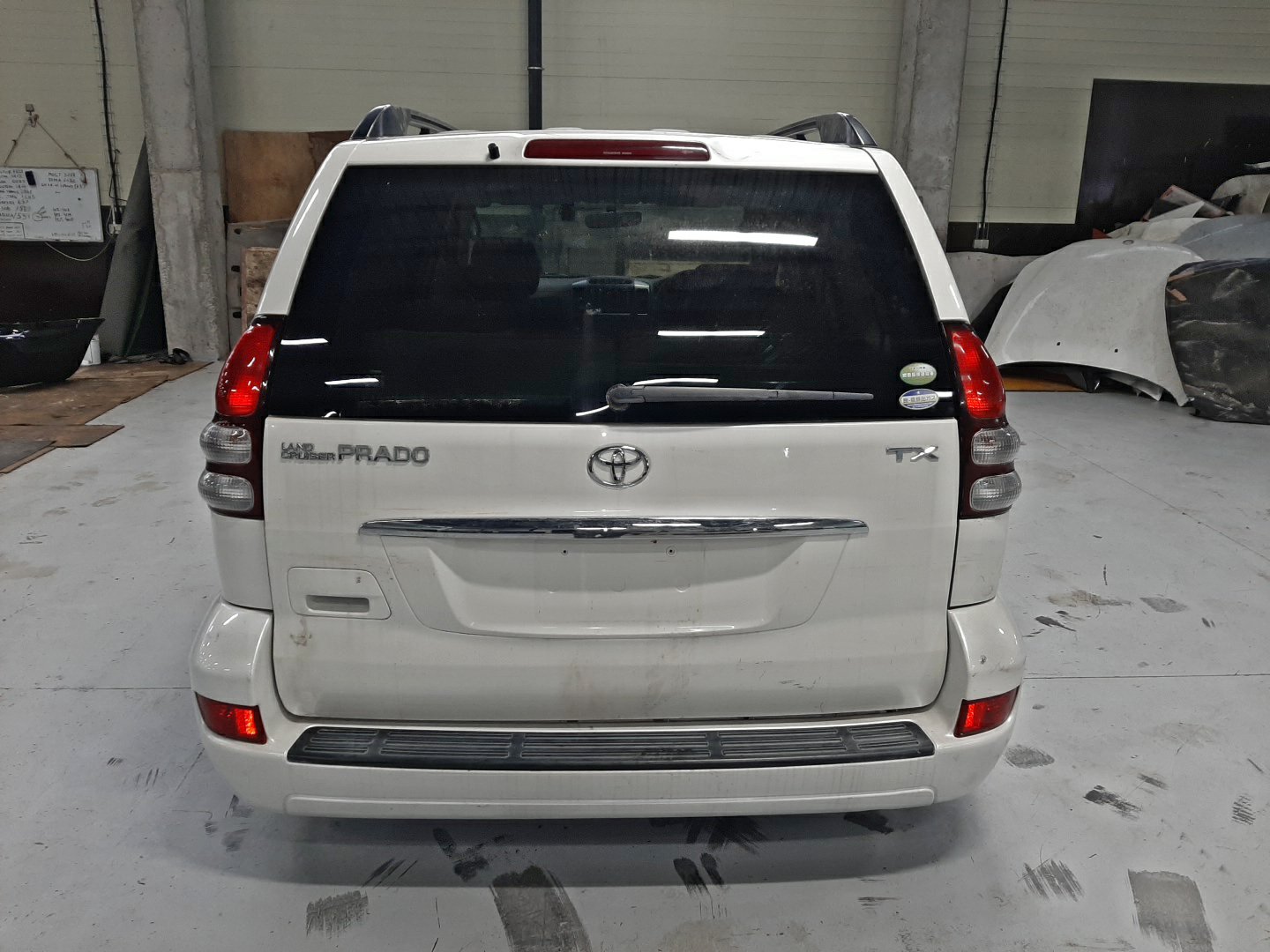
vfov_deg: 53.1
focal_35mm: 26
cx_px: 635
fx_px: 954
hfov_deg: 67.3
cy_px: 476
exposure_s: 1/50
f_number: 1.7
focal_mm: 3.93
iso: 102
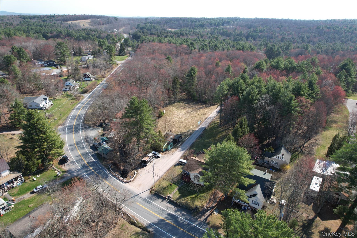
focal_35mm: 22
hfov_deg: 78.6
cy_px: 119
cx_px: 178
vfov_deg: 57.2
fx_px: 218
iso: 100
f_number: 2.8
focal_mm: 8.38
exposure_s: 1/725
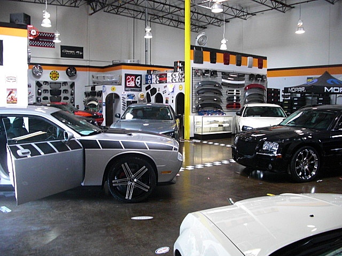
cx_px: 171
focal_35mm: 36
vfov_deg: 39.7
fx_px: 356
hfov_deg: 51.4
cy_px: 128
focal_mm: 6.3
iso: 400
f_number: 2.8
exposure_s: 1/80
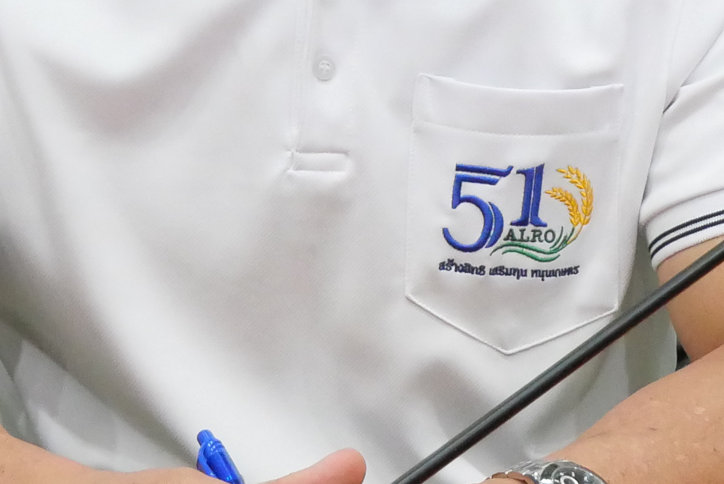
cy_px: -160
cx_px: 324
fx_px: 4347
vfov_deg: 6.3
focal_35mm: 216
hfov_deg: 9.5
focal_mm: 27
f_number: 4.6
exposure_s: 1/125
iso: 3200
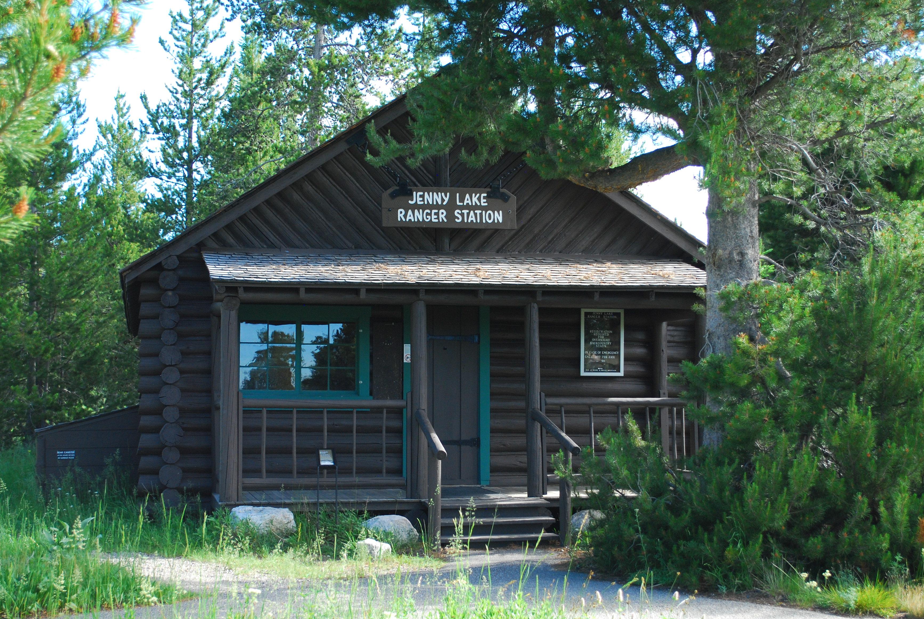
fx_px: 1505
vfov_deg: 23.2
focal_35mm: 59
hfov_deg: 34.1
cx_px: 439
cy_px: 338
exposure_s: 1/200
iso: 400
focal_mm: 35
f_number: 5.3
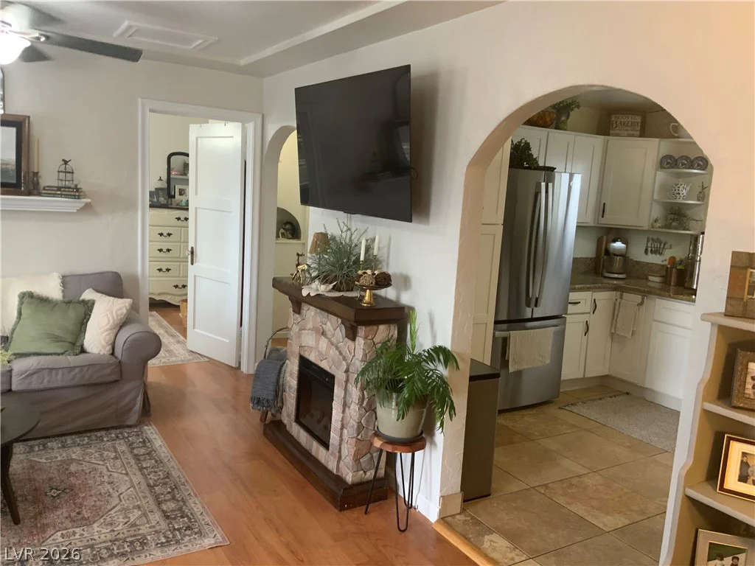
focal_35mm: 29
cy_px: 283
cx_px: 378
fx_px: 633
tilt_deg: -9.2
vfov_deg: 48.2
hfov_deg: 61.7
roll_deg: -4.3
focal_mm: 3
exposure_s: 1/60
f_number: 1.8
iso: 125
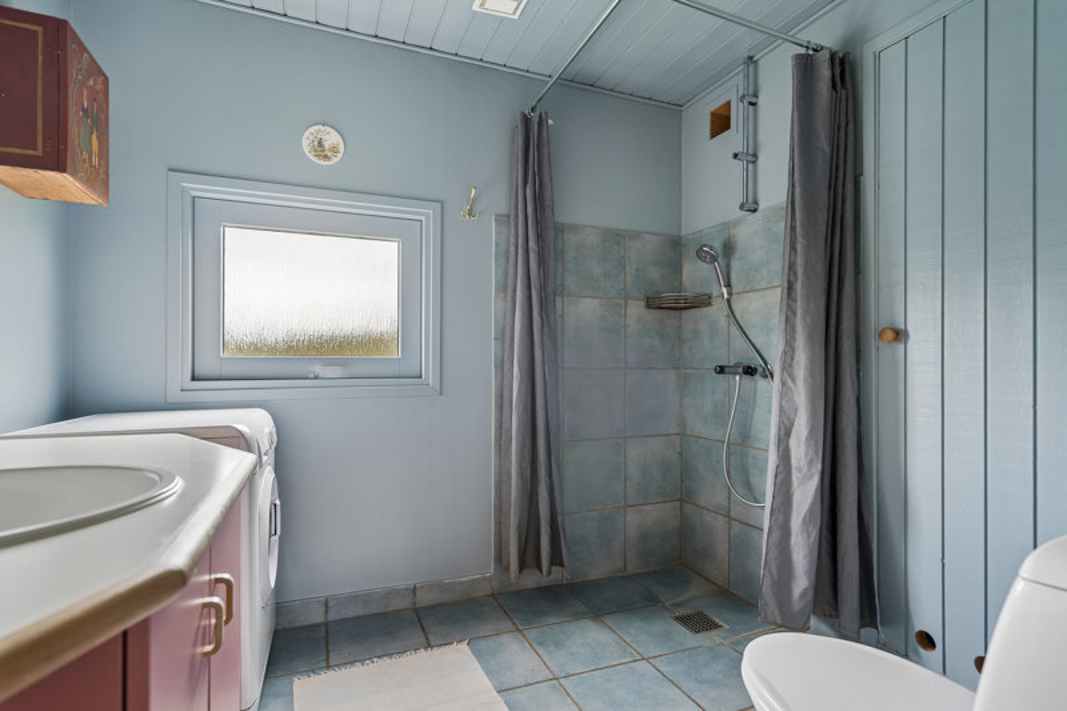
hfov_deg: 93.3
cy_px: 356
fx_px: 504
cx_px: 534
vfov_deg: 70.4
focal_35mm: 17
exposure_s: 1/160
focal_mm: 17
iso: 400
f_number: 4.5
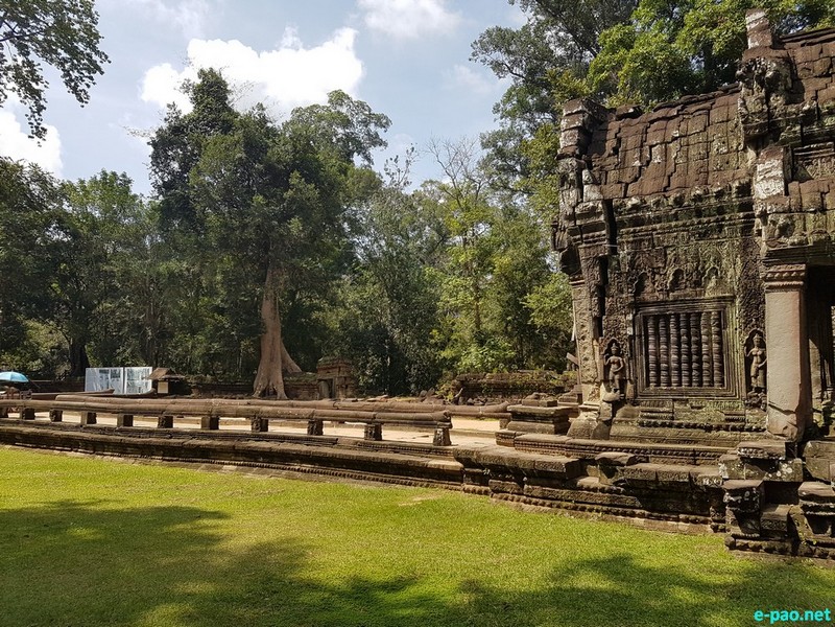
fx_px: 627
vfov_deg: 53.1
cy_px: 314
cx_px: 418
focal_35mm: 26
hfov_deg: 67.3
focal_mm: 4.2
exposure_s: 1/1564
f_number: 1.7
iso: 40
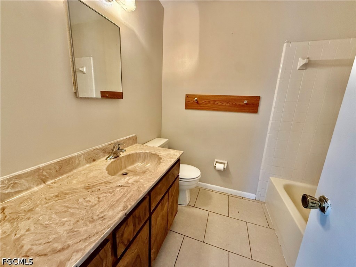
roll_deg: -2.9
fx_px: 144
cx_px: 178
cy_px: 134
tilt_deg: -12.9
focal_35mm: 14
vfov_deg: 85.7
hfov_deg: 102.1
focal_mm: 2.22
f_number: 2.2
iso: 500
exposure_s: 1/60
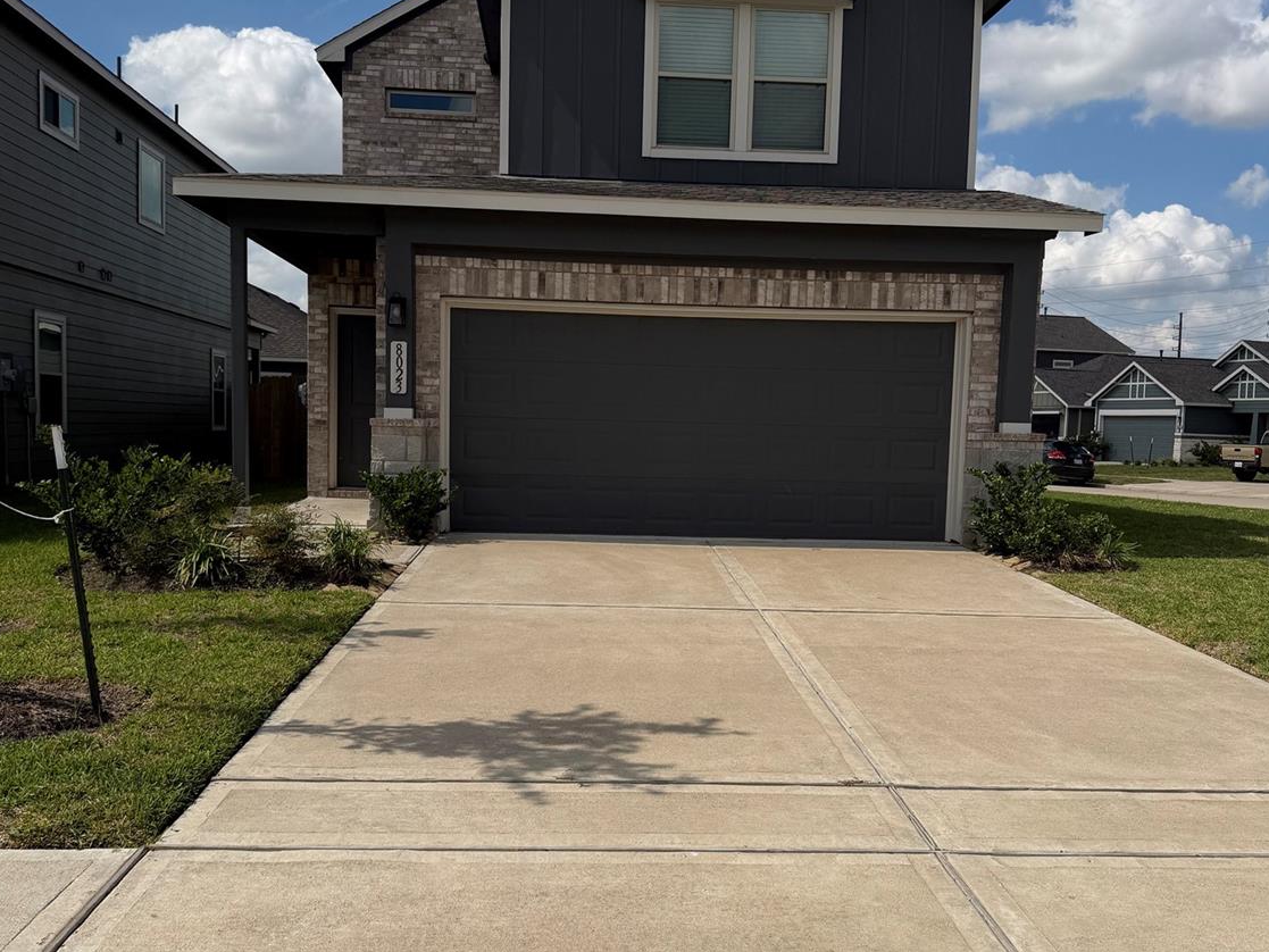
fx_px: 1210
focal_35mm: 33
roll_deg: -1.7
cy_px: 518
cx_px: 636
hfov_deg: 55.3
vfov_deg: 42.9
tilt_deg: -4.2
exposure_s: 1/10309
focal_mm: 6.76
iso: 80
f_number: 1.78
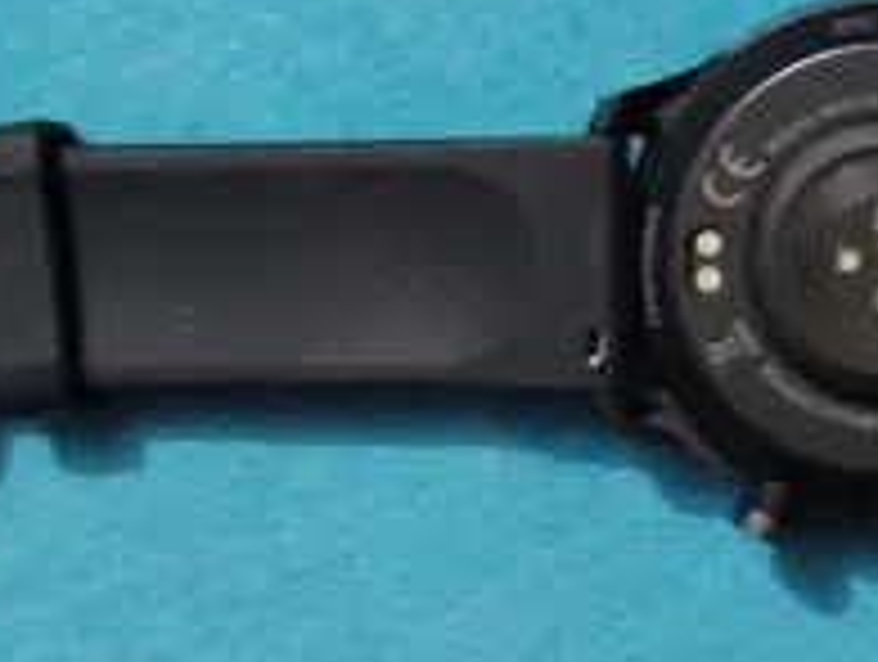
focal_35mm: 95
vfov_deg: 15.6
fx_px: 2414
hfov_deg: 19.5
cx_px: 1022
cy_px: 194
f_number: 1.8
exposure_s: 1/33
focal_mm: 4.22
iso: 500
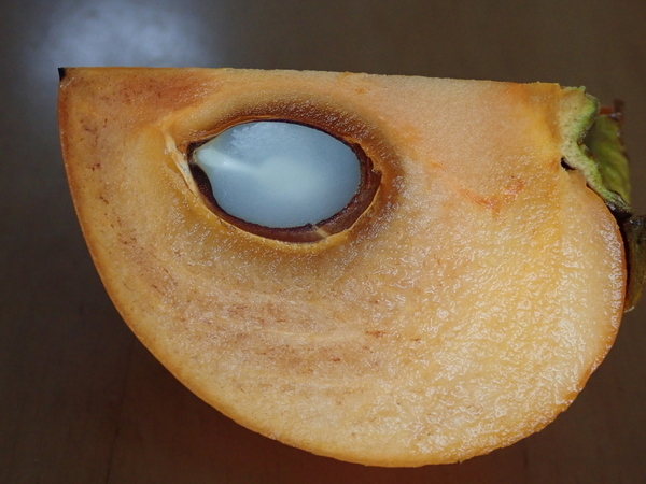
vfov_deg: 25.7
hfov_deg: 33.8
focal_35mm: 57
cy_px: 242
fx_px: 1064
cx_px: 323
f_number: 3.5
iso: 800
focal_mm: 10.29
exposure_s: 1/200
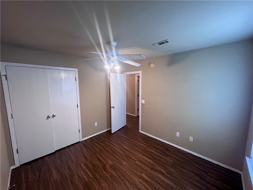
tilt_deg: -7.4
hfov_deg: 106.2
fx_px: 95
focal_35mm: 13
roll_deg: +0.7
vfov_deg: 89.9
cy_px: 95
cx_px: 126
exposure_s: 1/60
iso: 200
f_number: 1.8
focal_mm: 1.57
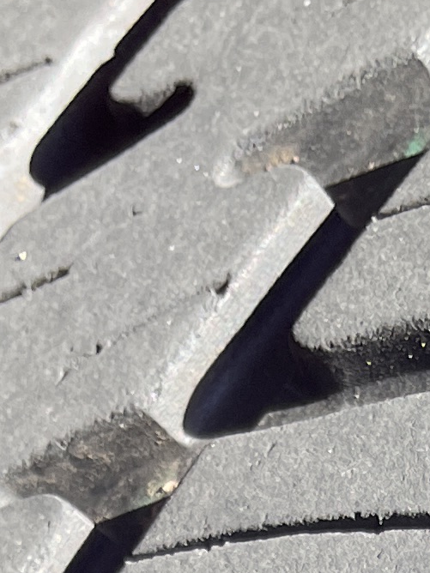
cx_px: 433
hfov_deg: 9.8
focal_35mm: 151
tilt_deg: -43.2
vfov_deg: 10.9
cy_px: 1420
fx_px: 2501
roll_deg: -2.3
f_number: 1.6
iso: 32
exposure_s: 1/266
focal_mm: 5.1
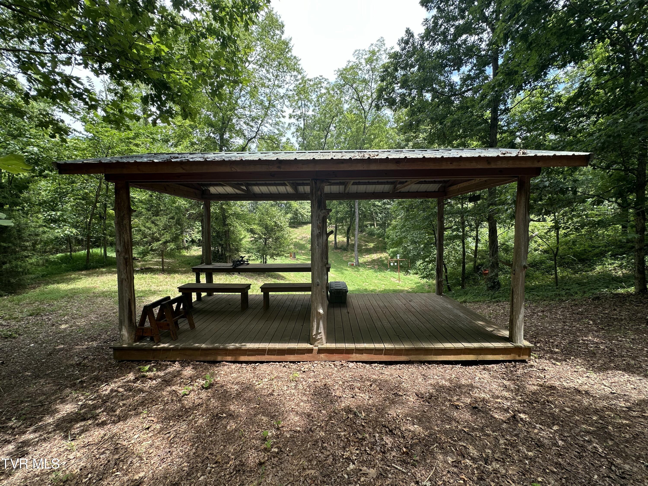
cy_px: 243
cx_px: 324
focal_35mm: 14
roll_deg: +0.4
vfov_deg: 85.7
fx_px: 262
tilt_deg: -2.6
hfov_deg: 102.1
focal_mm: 2.22
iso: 40
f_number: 2.2
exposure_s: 1/258
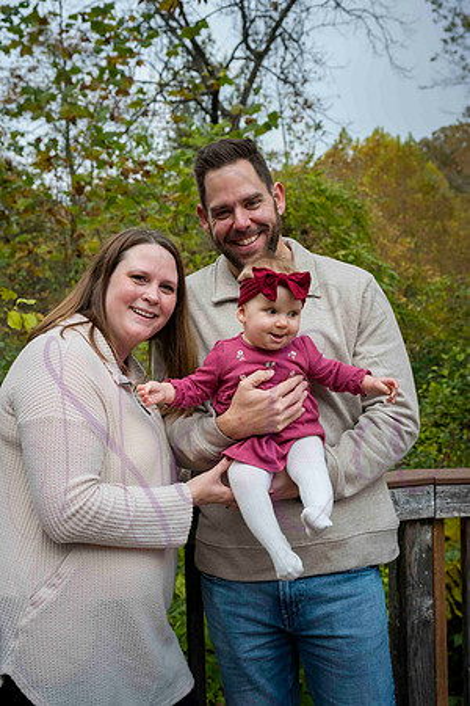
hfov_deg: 27.0
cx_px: 235
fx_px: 979
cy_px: 353
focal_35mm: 50
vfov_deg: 39.6
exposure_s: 1/500
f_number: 6.3
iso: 400
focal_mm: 50
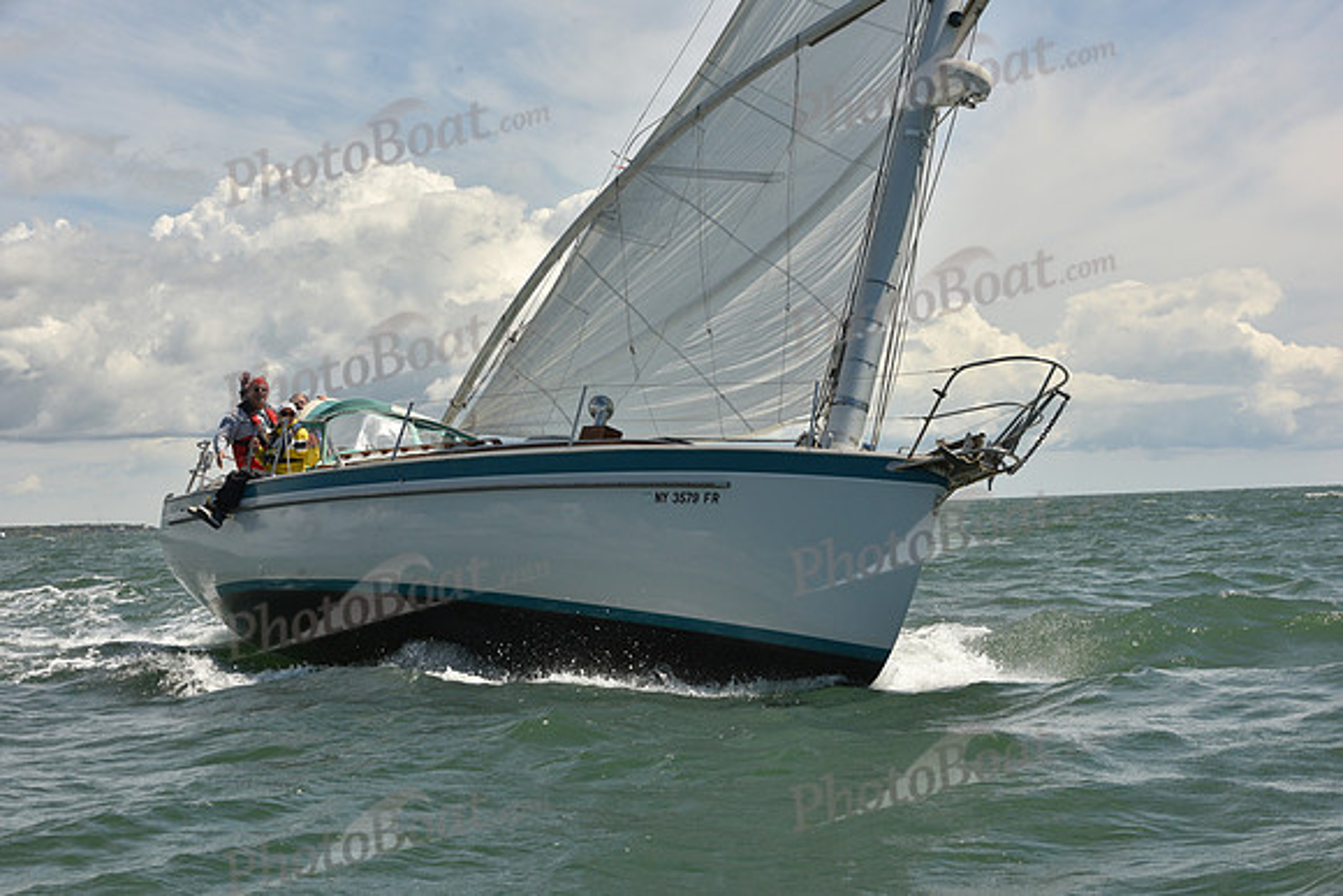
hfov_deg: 28.8
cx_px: 672
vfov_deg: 19.5
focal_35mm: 70
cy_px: 448
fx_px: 2612
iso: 320
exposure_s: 1/800
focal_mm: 70
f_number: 11
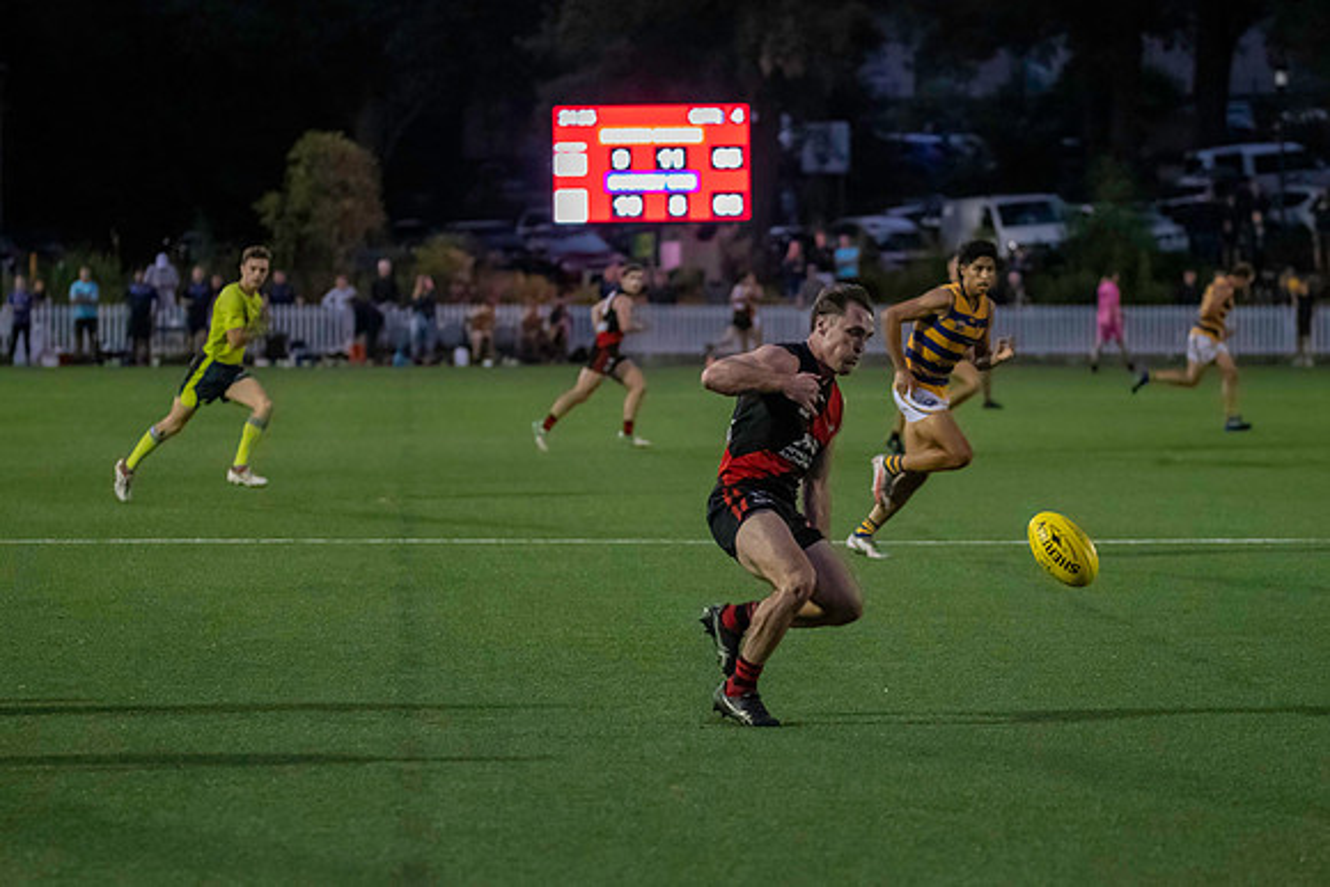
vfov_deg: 8.0
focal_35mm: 173
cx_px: 735
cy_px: 397
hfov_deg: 11.9
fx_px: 6376
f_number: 2.8
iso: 3200
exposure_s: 1/800
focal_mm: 120
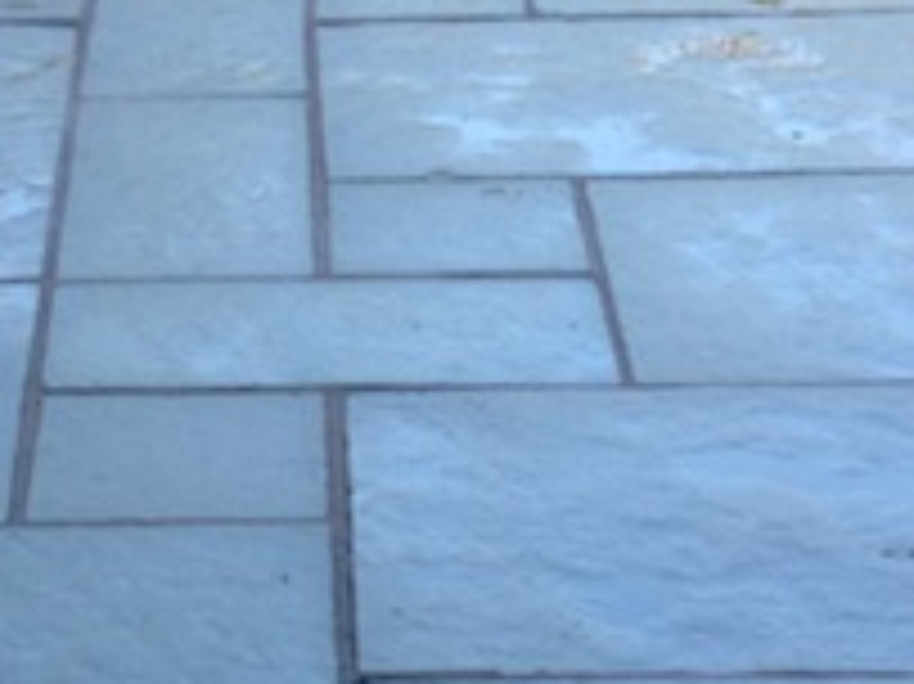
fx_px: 3642
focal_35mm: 138
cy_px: 410
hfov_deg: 14.2
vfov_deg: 10.7
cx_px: 216
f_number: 2.4
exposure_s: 1/169
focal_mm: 4.28
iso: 50
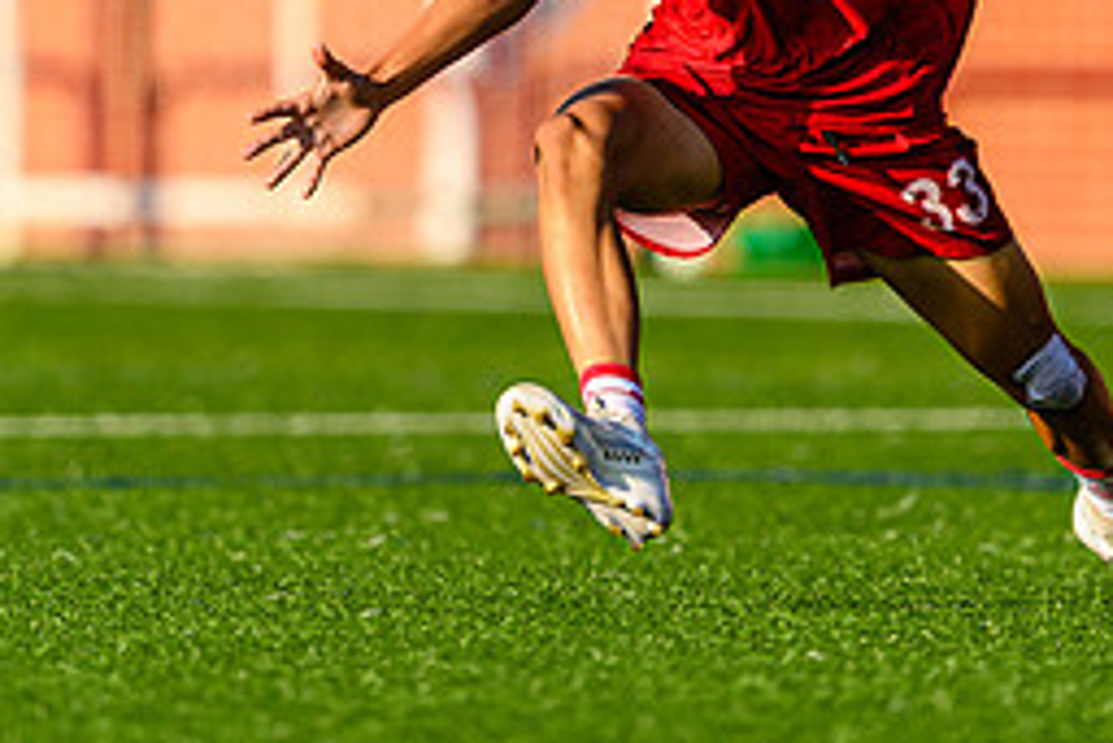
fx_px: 38821
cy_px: -54
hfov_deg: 1.6
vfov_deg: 1.1
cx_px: 667
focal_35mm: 1255
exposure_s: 1/1600
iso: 100
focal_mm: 400
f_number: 3.2
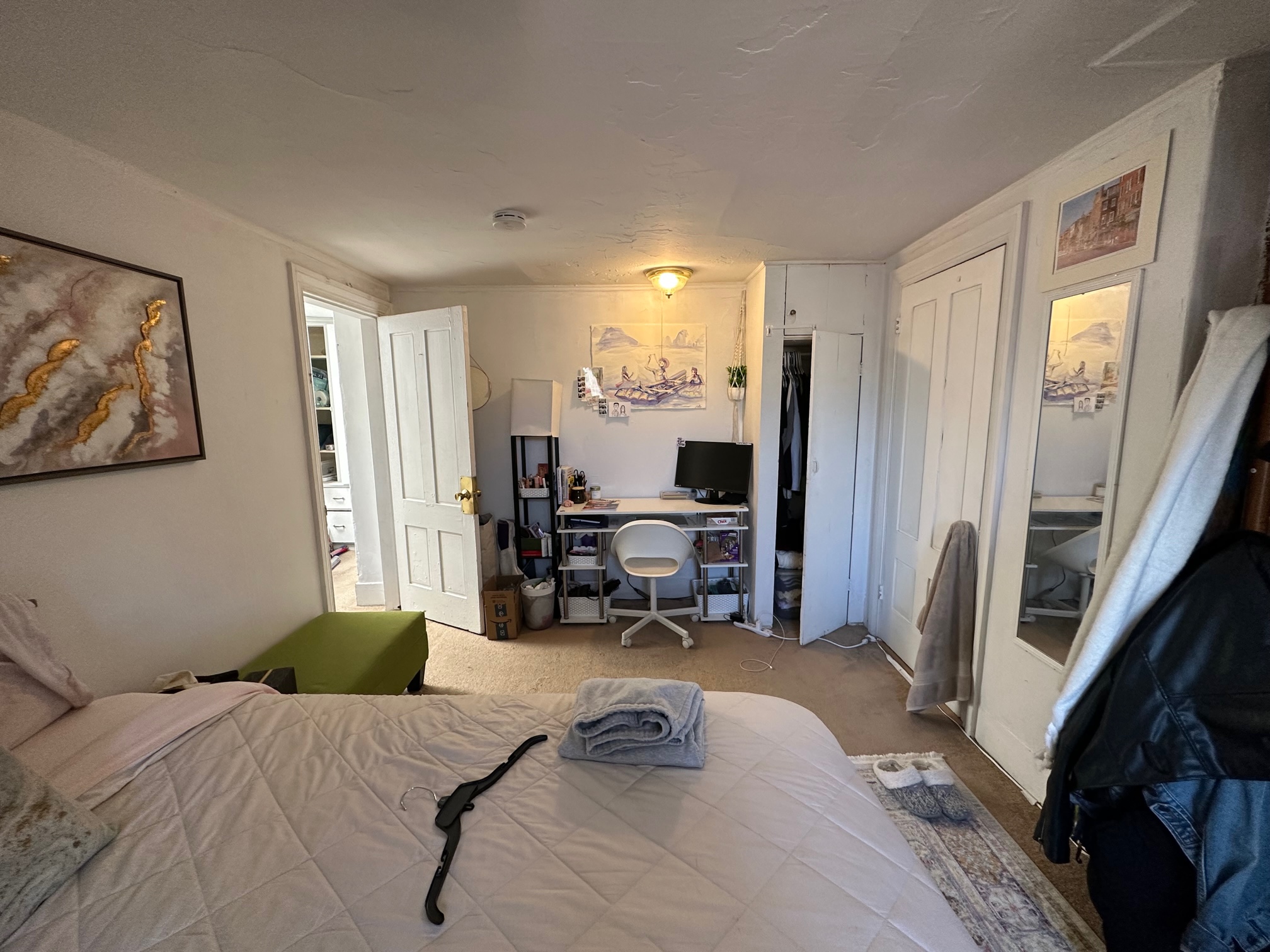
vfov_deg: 85.7
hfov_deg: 102.1
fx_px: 514
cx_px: 635
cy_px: 476
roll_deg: +1.0
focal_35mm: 14
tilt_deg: -9.5
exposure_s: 1/60
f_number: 2.2
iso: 200
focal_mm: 2.22
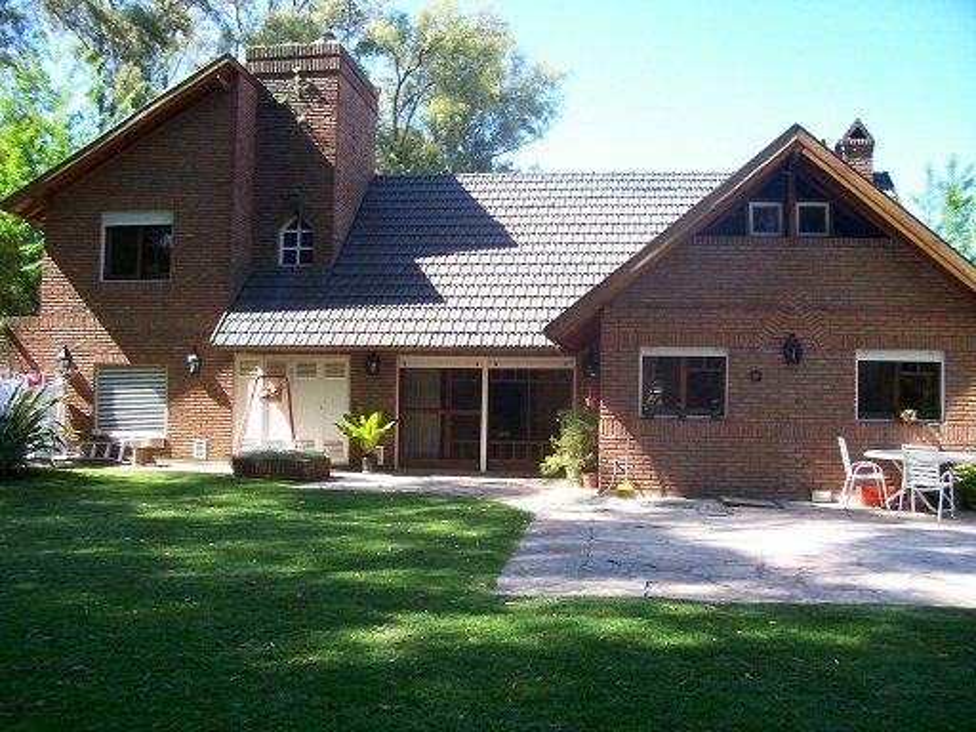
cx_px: 488
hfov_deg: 54.0
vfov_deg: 41.8
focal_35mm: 34
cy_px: 366
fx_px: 959
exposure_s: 1/285
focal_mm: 5.6
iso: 80
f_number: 2.7
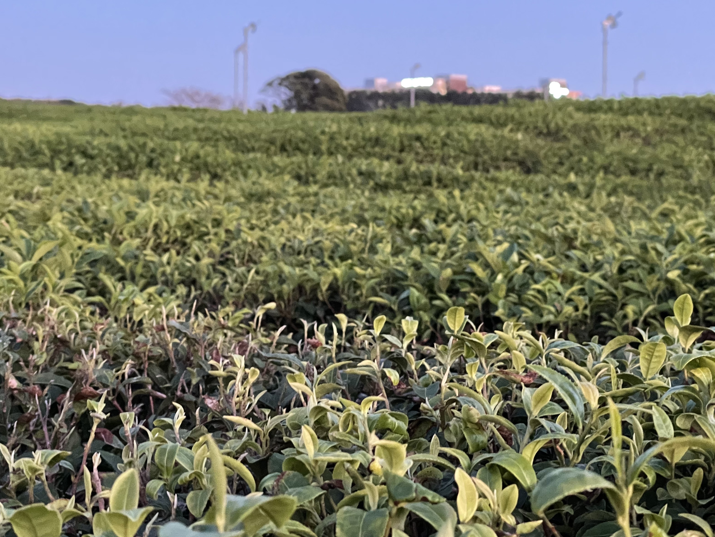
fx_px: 1384
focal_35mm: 67
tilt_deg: -2.2
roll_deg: -0.6
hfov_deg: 28.9
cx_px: 422
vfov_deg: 21.9
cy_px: 232
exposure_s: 1/15
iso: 1600
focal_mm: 6
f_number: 2
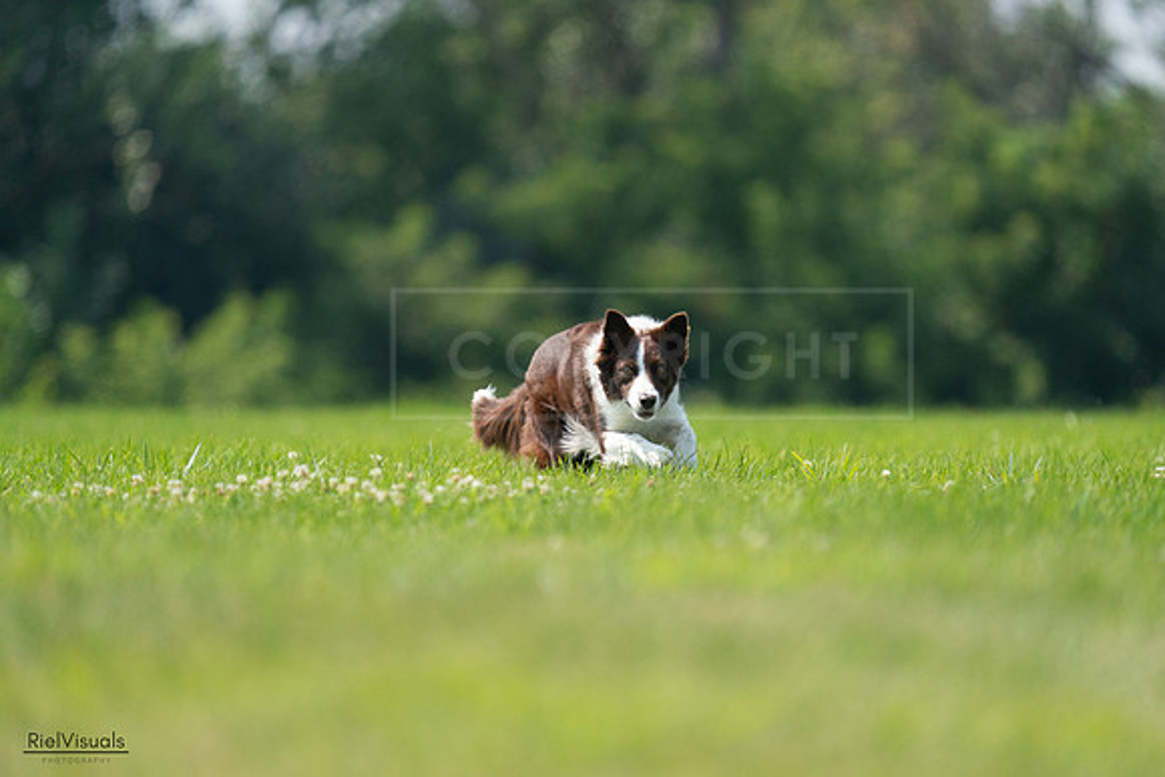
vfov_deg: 2.6
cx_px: 582
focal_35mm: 535
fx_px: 17316
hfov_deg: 3.9
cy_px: 388
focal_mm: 535
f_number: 6.3
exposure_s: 1/4000
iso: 1600
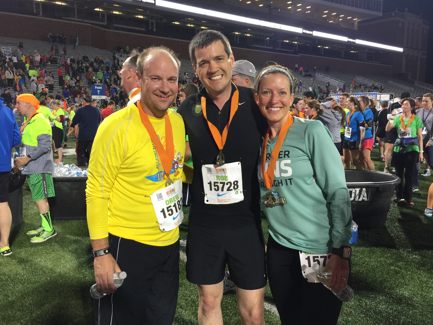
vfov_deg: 48.2
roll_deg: -0.5
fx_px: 363
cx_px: 216
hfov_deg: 61.7
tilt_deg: -7.8
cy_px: 162
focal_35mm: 29
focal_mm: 4.15
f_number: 2.2
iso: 32
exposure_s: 1/40
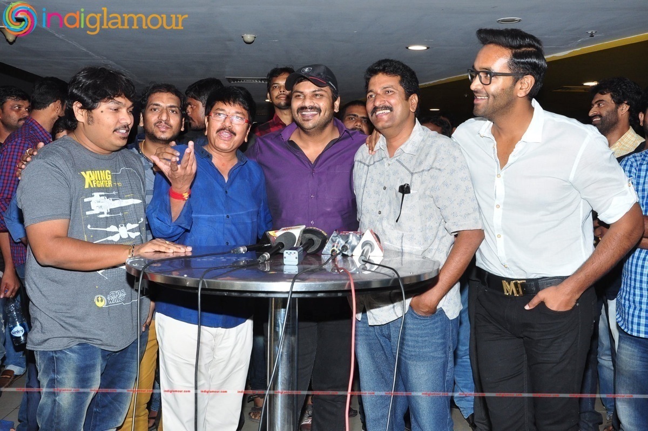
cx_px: 324
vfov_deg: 31.8
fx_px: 755
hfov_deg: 46.4
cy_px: 216
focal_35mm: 42
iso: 500
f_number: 9
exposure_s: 1/125
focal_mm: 28
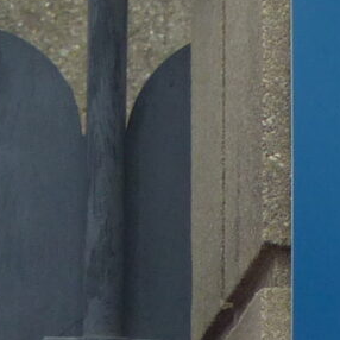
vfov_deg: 5.4
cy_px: 638
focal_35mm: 316
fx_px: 3512
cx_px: -132
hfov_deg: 5.5
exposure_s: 1/320
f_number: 4
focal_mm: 7.1
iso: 100
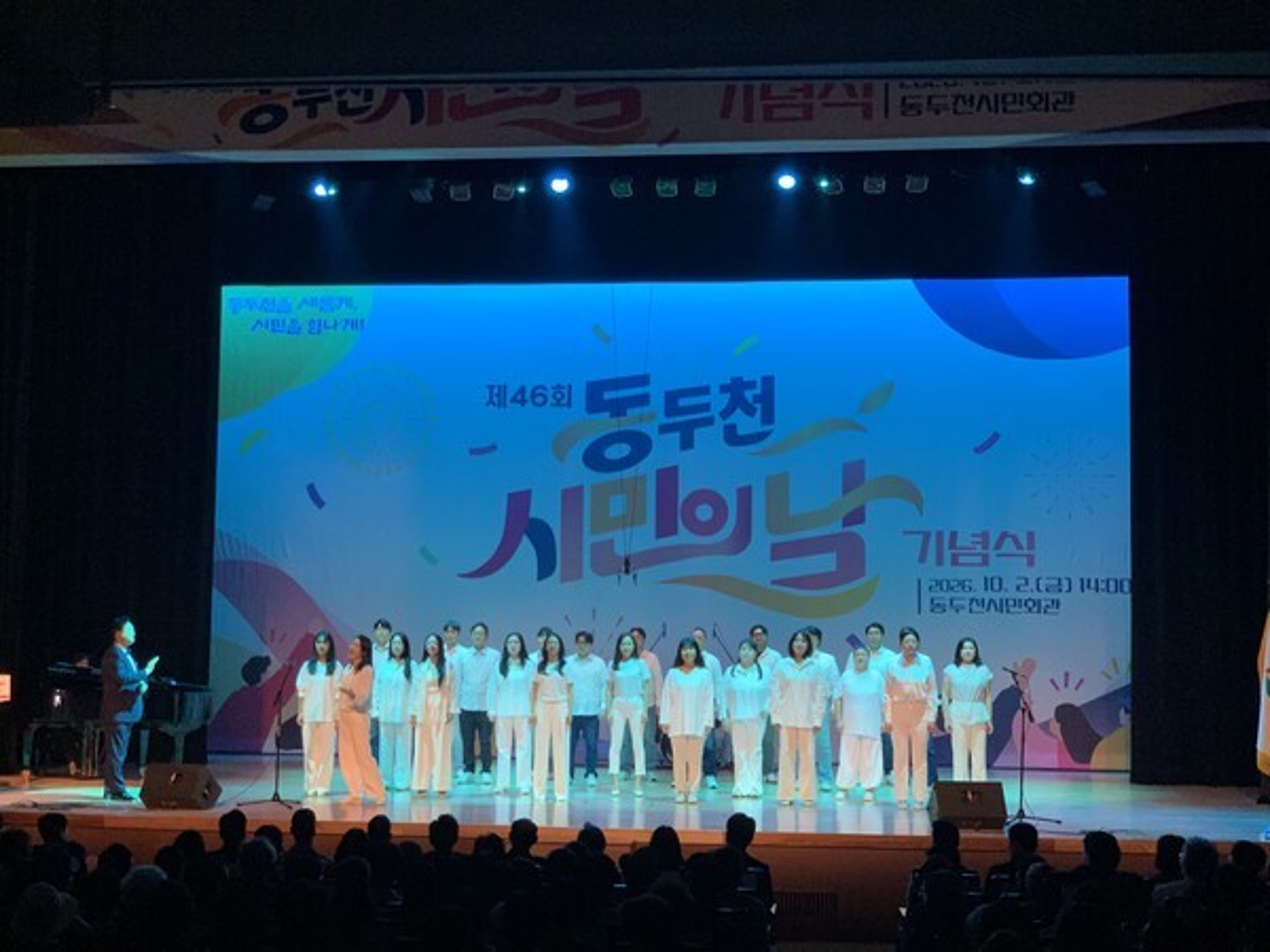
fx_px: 1908
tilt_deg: +5.8
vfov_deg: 28.0
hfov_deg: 36.8
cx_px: 635
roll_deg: -1.1
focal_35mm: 52
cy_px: 476
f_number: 2.4
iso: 100
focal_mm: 6
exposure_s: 1/61
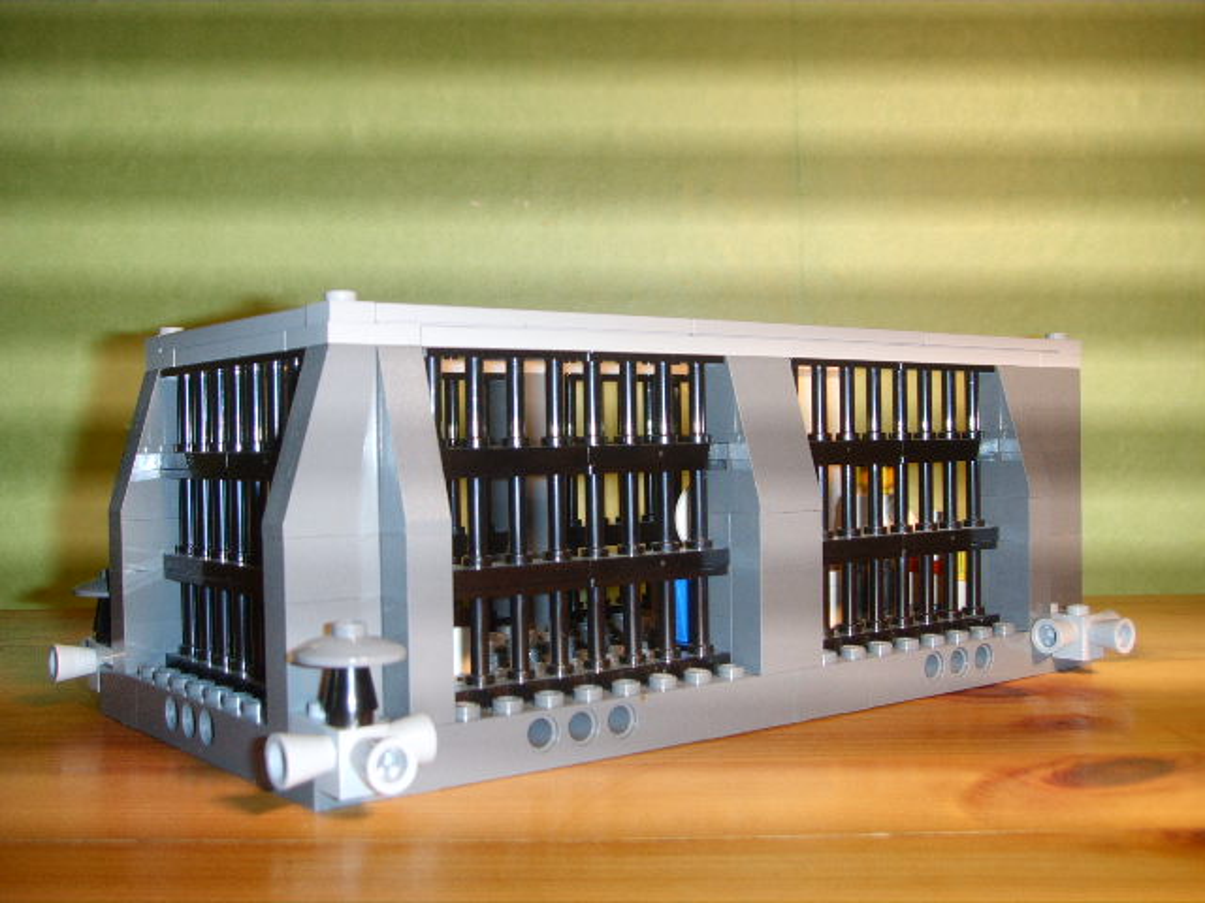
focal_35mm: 39
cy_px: 452
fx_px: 1358
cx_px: 602
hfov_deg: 47.9
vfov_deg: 36.8
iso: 100
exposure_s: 1/45
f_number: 3.5
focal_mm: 6.6
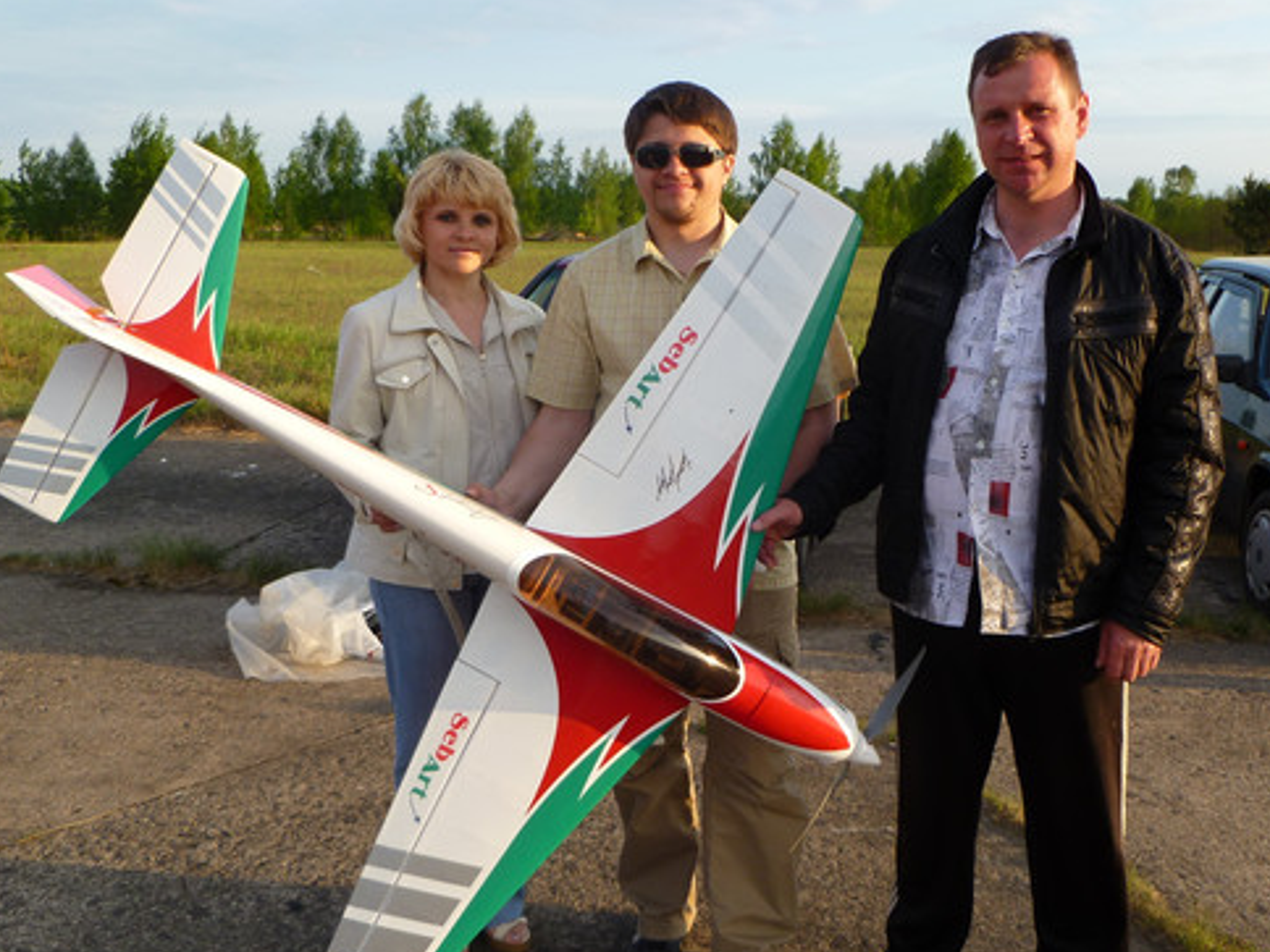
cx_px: 680
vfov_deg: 38.6
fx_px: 1357
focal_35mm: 37
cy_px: 545
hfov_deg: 50.1
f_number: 3.3
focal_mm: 5
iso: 80
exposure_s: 1/200
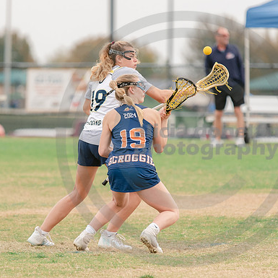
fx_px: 4861
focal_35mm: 535
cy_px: 159
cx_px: 135
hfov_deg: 3.3
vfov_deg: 3.3
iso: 280
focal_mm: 200
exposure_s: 1/1250
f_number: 2.8
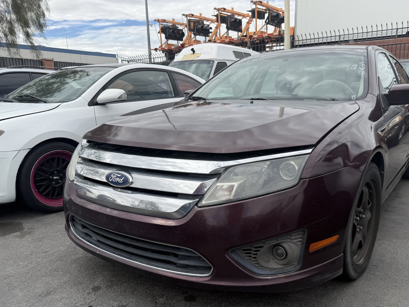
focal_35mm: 29
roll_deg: +0.9
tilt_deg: -11.0
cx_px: 217
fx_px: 343
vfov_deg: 48.1
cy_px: 171
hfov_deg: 61.6
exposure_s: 1/4405
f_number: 1.78
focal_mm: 6.76
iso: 80
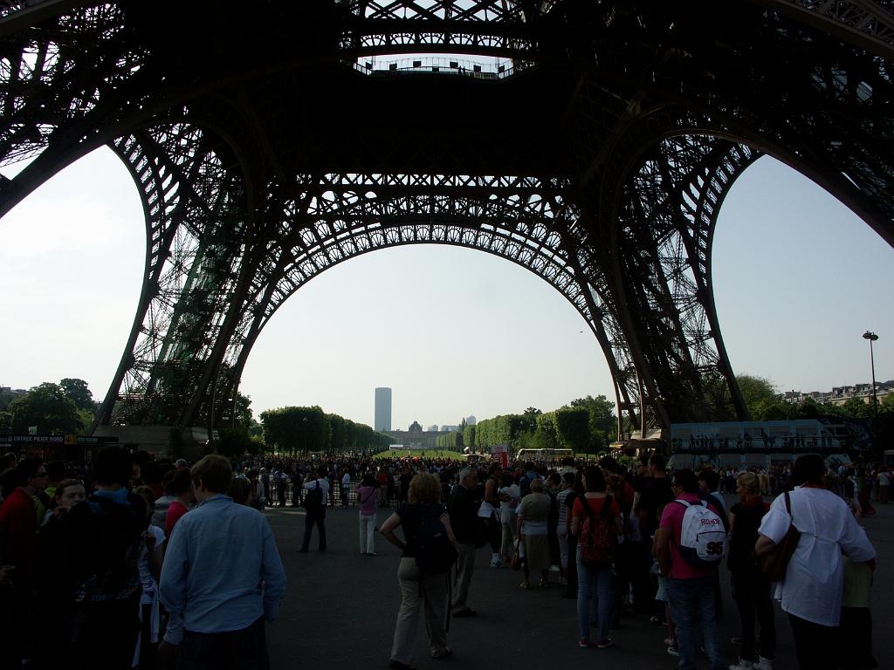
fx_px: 723
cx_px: 447
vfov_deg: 49.7
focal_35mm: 28
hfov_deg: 63.4
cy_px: 335
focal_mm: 7.2
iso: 64
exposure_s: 1/400
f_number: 8
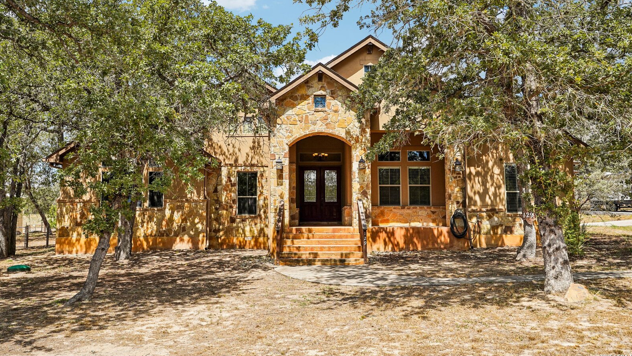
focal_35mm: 31
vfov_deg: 37.7
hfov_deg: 62.6
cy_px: 145
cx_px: 319
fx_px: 520
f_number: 8
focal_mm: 29
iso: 100
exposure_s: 1/160
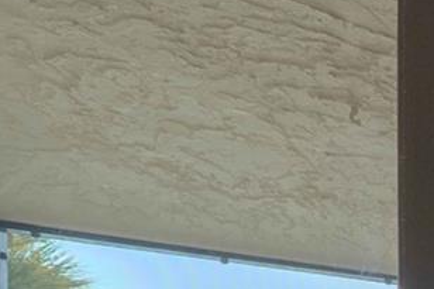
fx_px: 1031
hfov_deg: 15.0
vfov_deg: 12.6
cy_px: 687
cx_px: 1026
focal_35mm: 86
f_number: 5.6
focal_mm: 11
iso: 200
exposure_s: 1/640
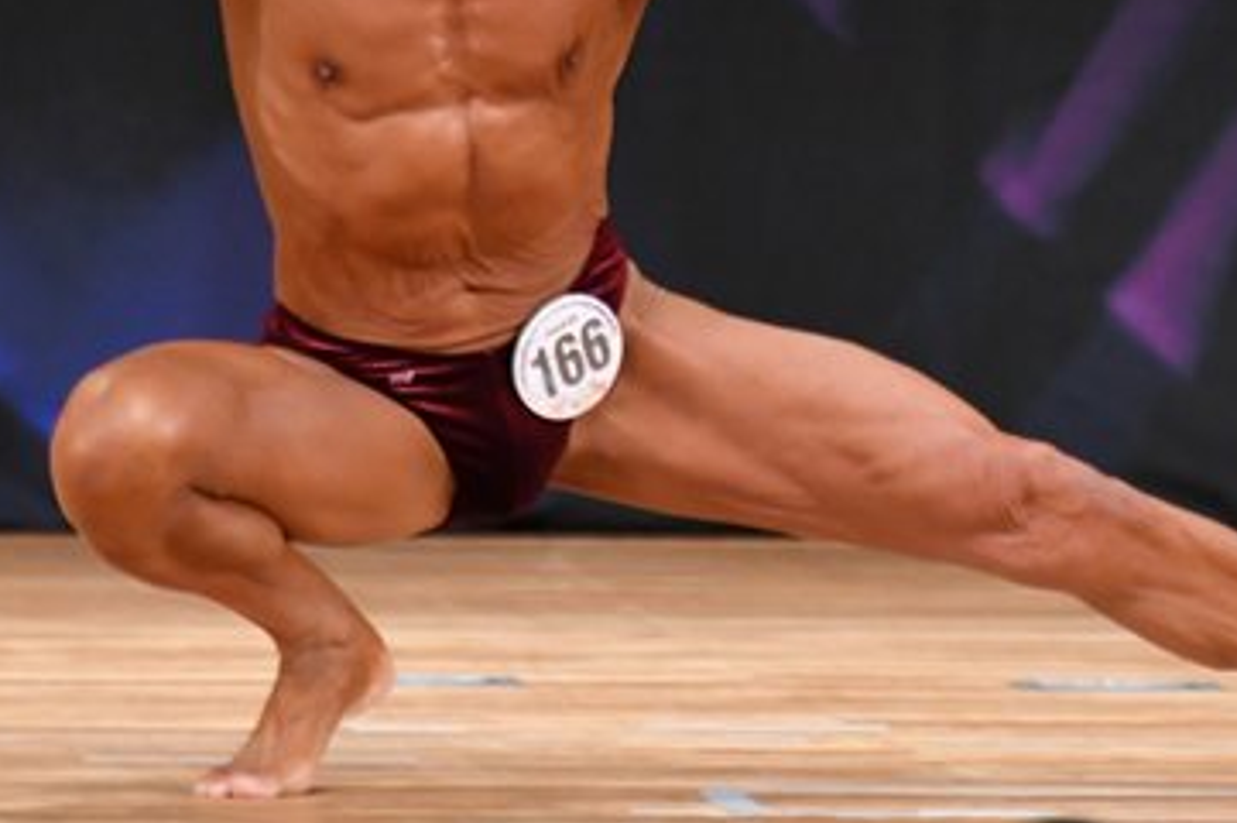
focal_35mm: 966
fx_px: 33162
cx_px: 793
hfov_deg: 2.1
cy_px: 96
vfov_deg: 1.4
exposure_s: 1/400
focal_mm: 300
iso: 3200
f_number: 5.6
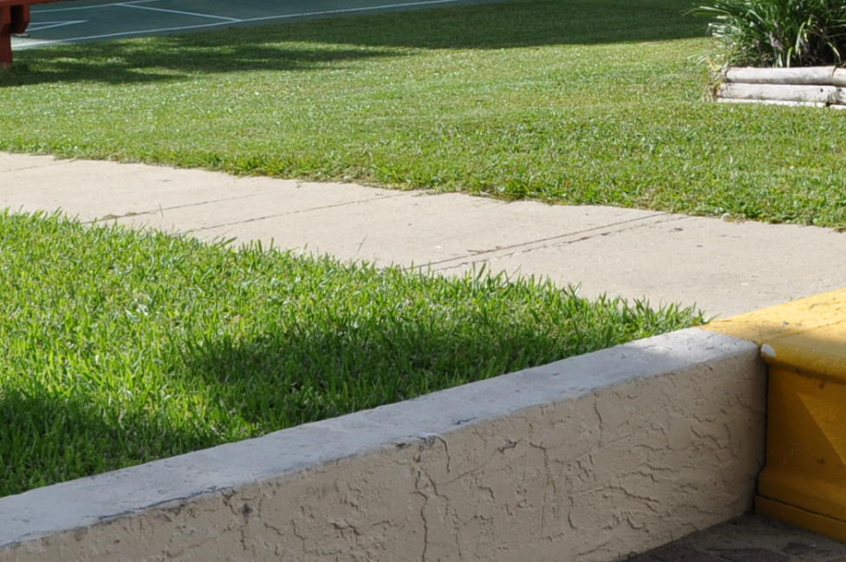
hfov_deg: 24.2
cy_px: -60
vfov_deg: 15.9
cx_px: 649
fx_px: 1948
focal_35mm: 83
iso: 200
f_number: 9
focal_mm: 18
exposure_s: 1/320
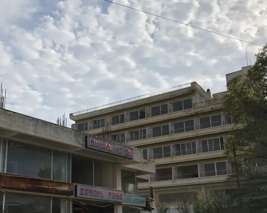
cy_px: 138
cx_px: 84
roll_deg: +0.6
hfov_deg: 41.4
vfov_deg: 33.9
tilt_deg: +16.2
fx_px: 348
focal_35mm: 44
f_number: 1.8
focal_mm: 4
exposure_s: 1/4367
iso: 20
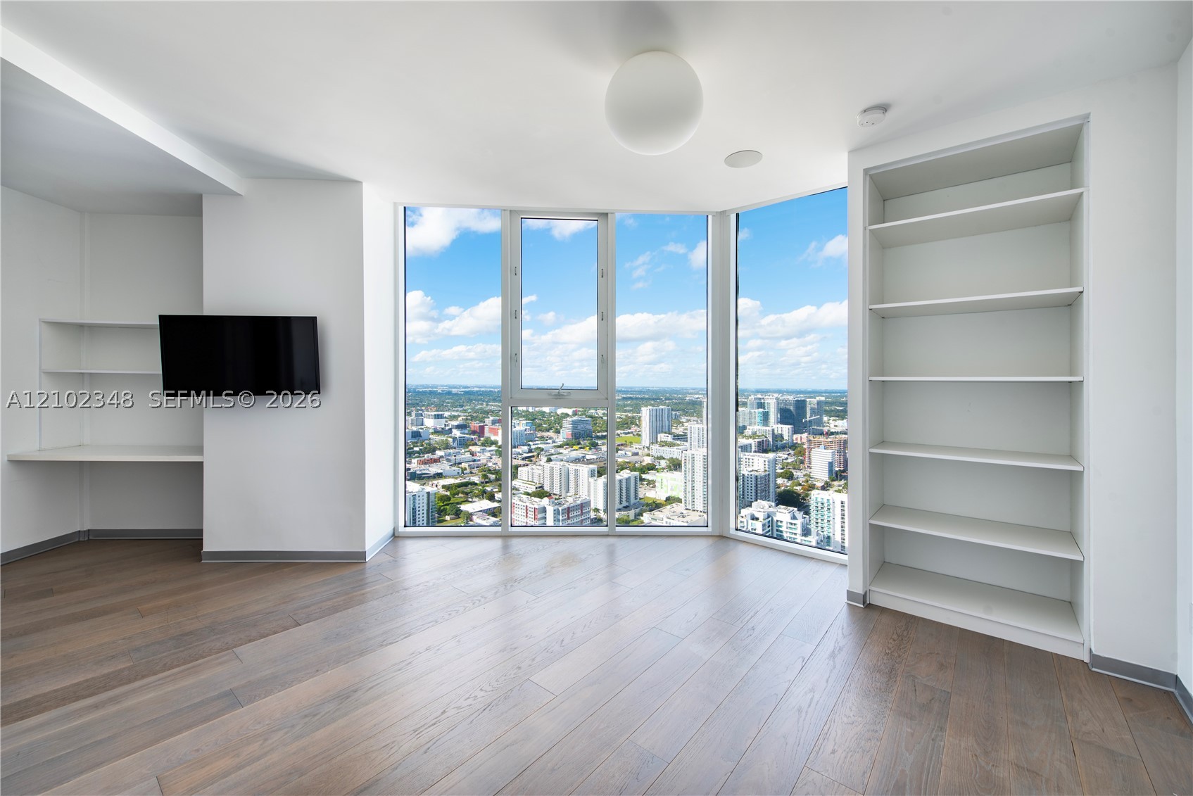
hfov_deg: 104.2
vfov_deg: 81.2
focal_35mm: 14
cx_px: 596
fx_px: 464
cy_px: 398
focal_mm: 14
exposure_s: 1/80
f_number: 10
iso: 100
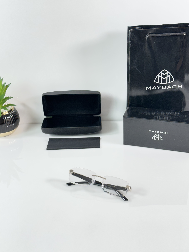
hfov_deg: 30.3
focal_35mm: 48
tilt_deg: -26.8
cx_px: 94
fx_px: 349
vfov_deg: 39.7
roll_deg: +2.3
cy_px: 126
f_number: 1.78
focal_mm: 6.86
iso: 125
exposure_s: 1/100
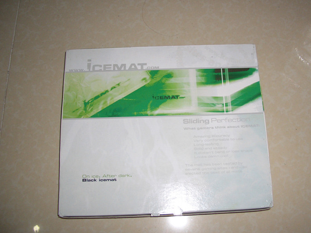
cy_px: 113
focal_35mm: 40
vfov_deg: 36.0
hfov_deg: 46.7
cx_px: 175
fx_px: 359
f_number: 2.6
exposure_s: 1/60
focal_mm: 5.8
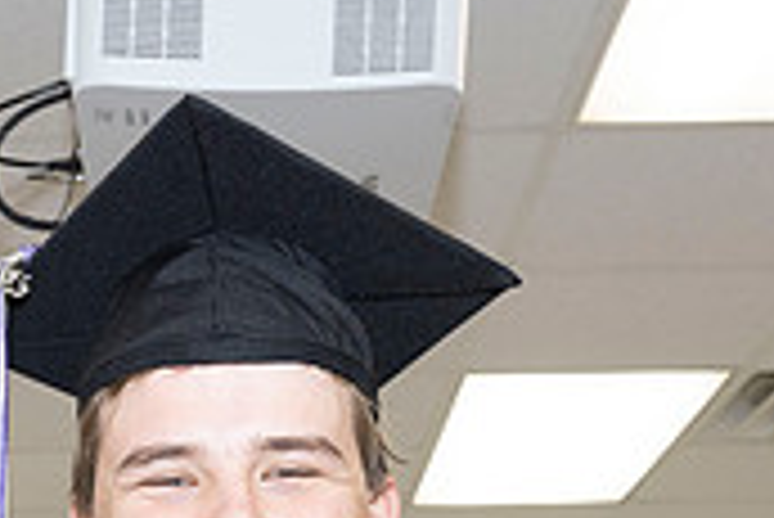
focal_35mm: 94
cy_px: 977
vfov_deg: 13.0
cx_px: 168
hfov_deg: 21.4
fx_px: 2023
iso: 800
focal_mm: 24
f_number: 5.6
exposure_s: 1/80
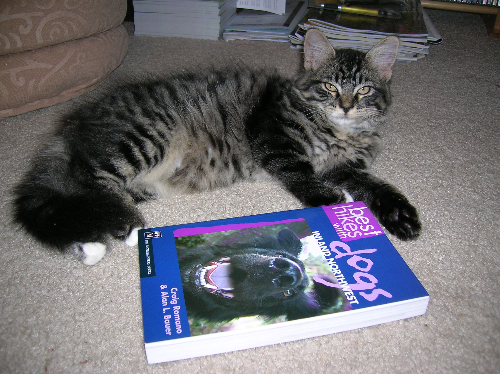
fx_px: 491
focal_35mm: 34
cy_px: 187
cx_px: 250
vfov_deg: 41.7
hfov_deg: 54.0
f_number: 2.9
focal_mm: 5.7
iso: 50
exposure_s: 1/60.1
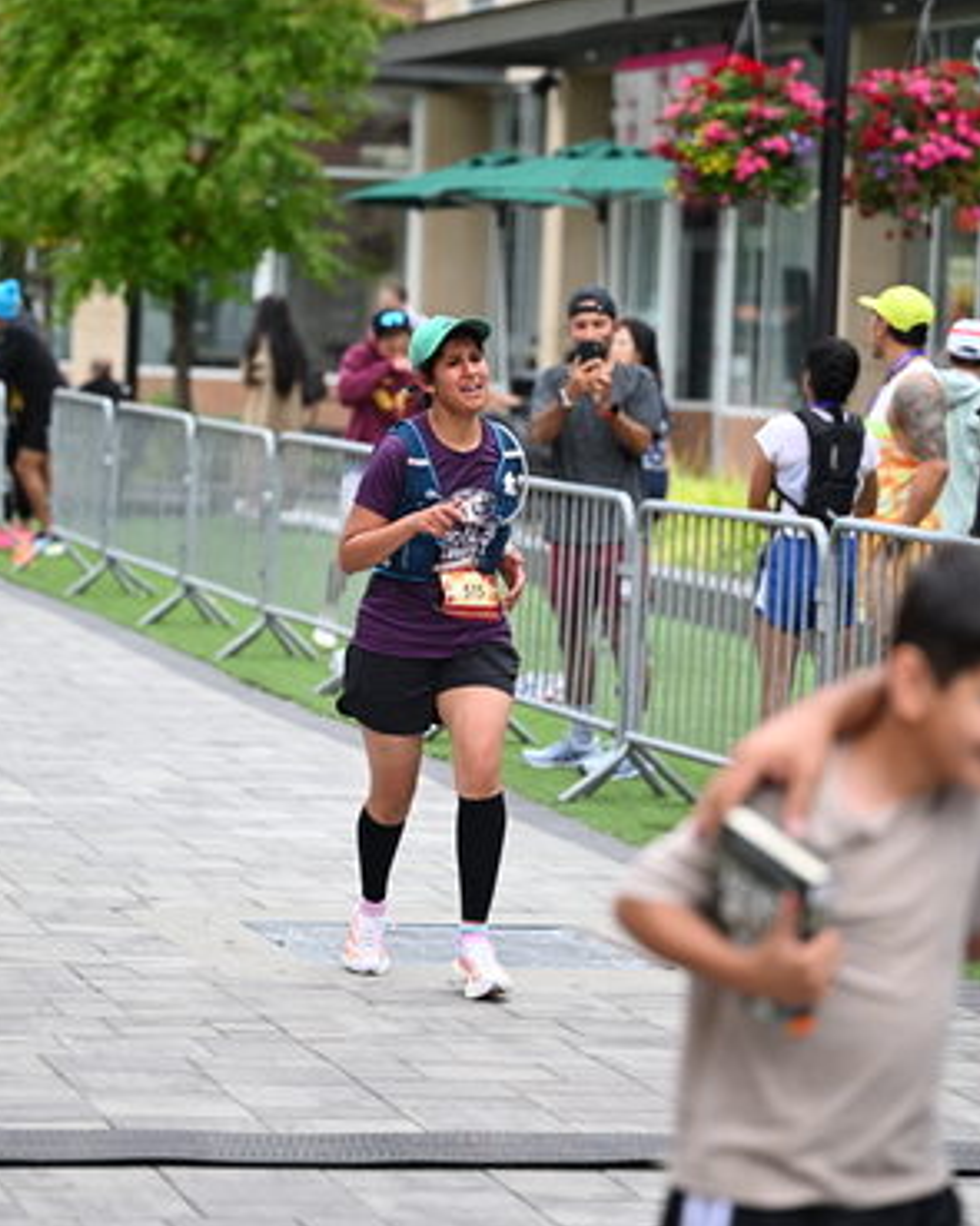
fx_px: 5223
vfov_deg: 13.4
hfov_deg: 10.7
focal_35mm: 144
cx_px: 530
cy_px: 555
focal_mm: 103
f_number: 2.8
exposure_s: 1/2000
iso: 640
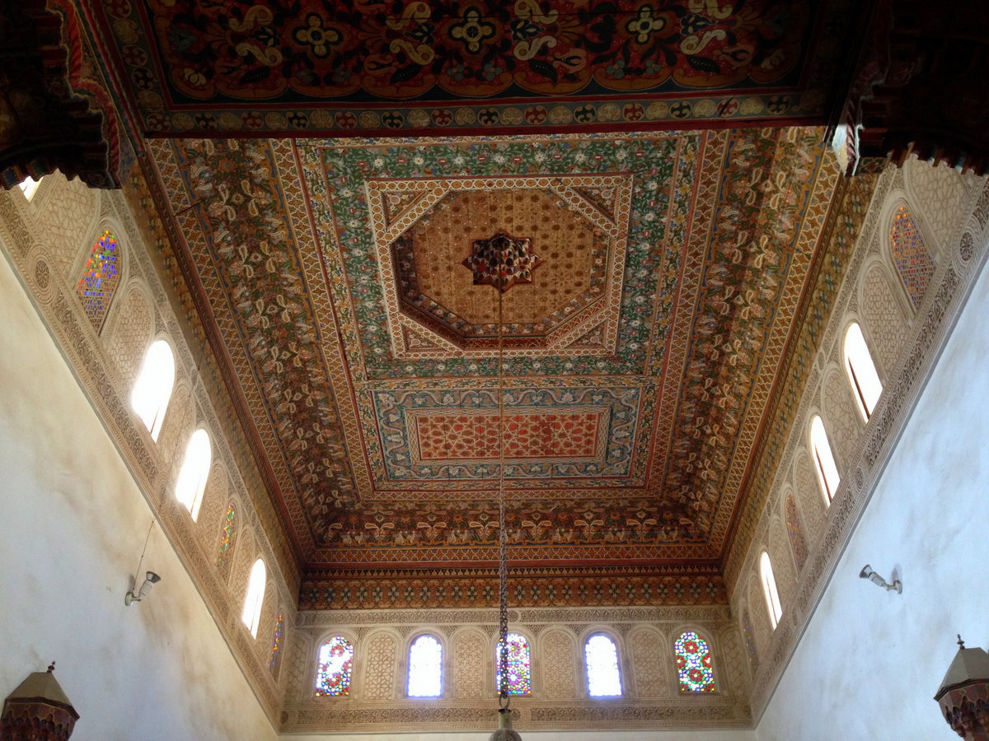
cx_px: 494
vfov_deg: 42.9
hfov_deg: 55.4
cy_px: 370
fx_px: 943
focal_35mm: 33
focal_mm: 4.12
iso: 125
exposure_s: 1/20
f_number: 2.4
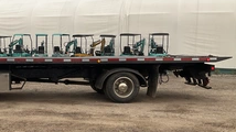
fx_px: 369
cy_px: 80
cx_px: 44
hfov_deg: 34.3
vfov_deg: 20.3
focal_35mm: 59
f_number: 1.8
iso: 25
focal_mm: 3
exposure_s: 1/540
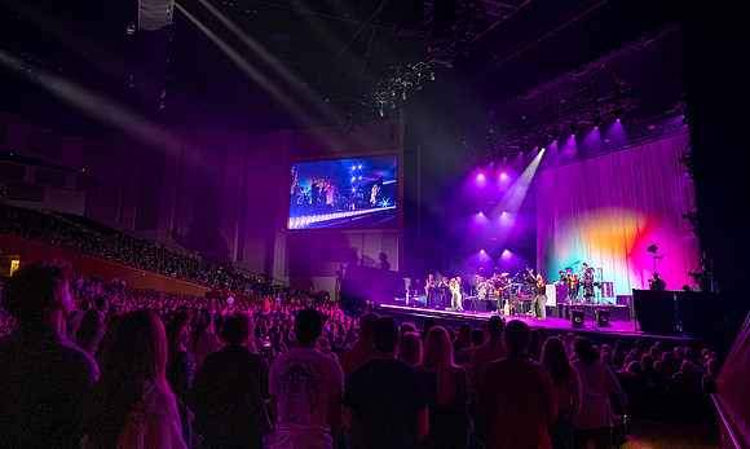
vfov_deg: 42.1
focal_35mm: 29
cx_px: 423
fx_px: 578
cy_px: 169
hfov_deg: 65.7
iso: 2000
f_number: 2.8
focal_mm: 24
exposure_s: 1/125
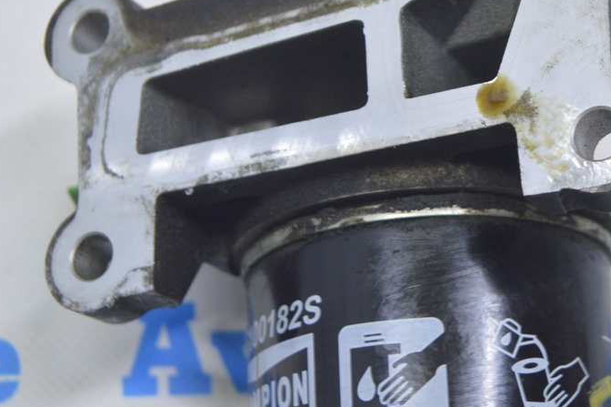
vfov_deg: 14.2
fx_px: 1628
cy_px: 111
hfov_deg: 21.3
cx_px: 328
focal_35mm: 96
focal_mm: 42
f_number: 5.6
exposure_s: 1/20
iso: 400
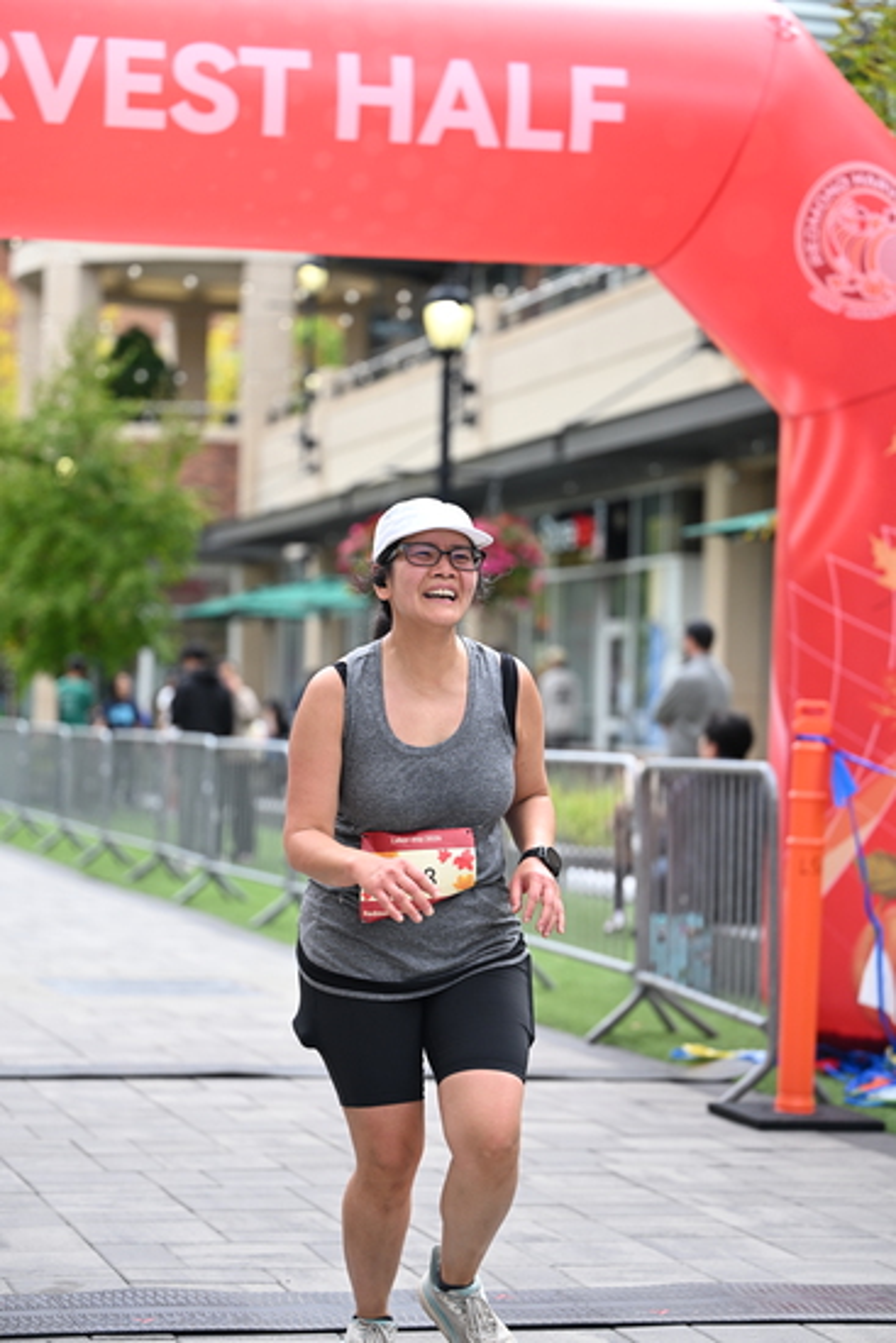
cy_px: 672
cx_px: 448
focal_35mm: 82
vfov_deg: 24.8
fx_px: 3059
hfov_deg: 16.7
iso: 640
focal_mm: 82
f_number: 2.8
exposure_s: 1/2000
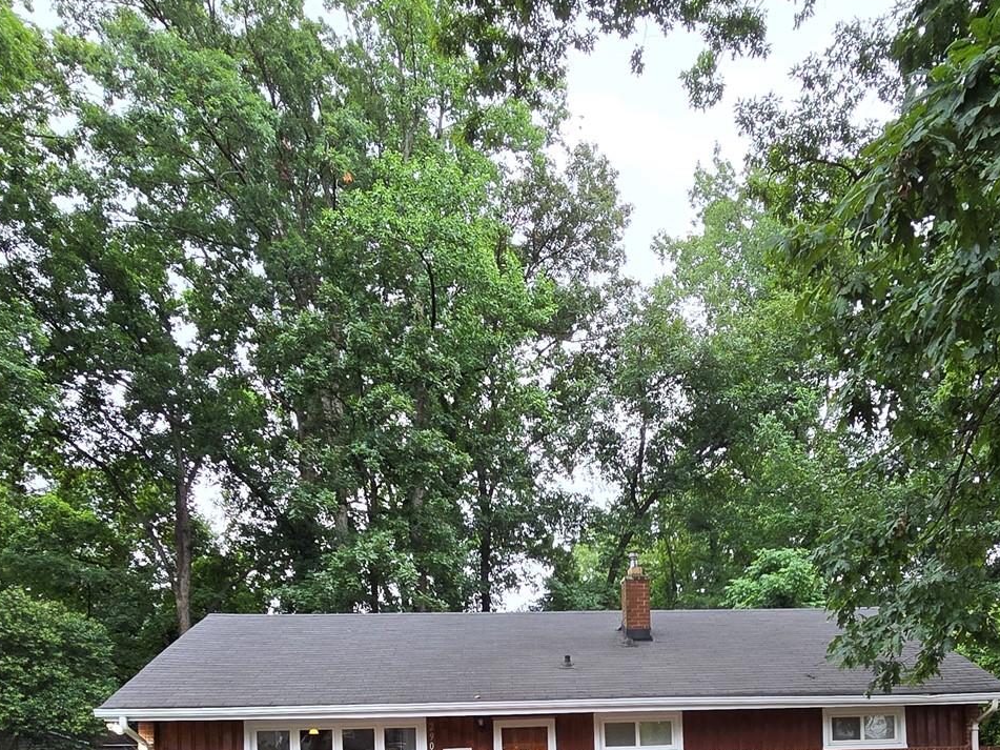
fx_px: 809
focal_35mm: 28
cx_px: 608
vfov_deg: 43.1
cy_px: 741
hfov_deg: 62.8
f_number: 2.2
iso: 100
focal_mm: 2.2
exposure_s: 1/359
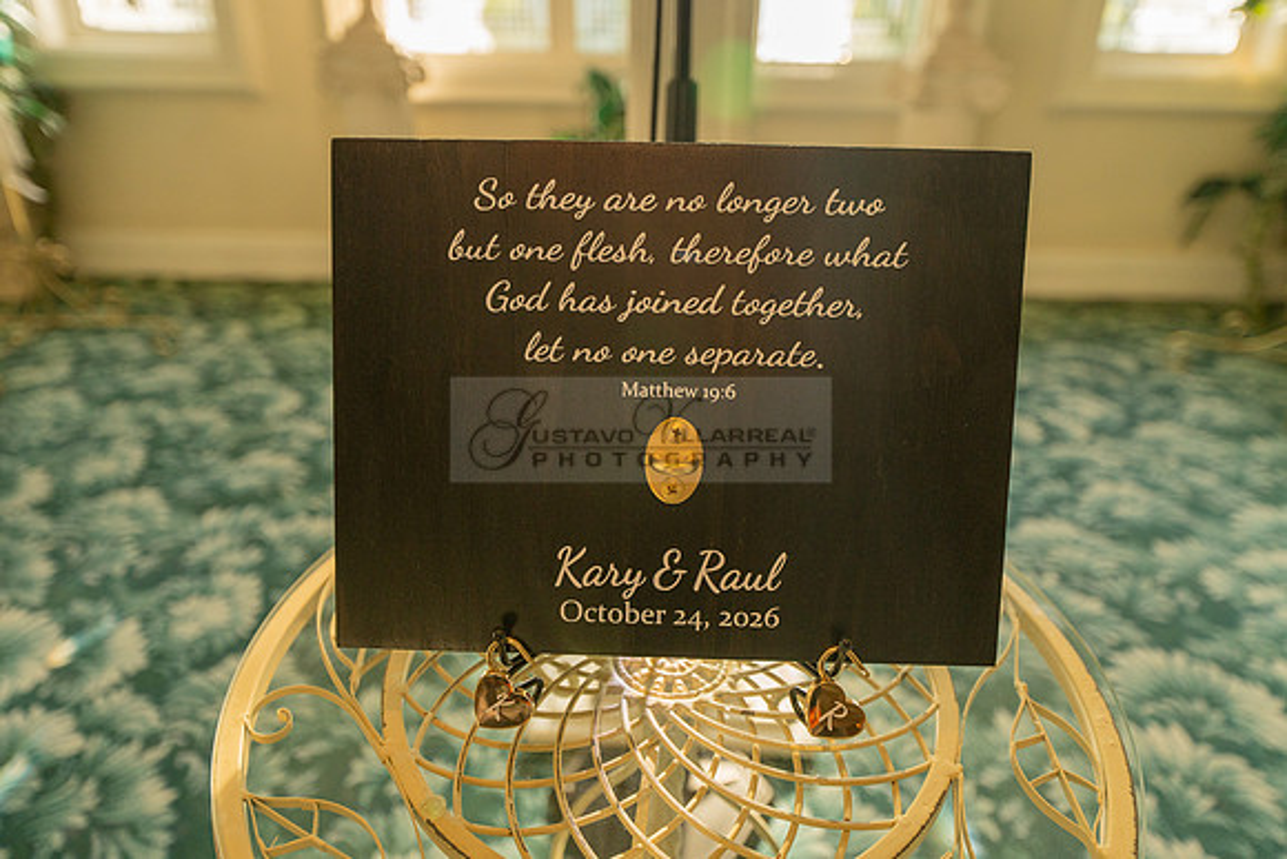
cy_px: 430
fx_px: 858
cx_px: 644
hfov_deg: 73.7
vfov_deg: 53.2
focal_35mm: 24
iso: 640
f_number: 2.8
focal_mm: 24
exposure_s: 1/1250
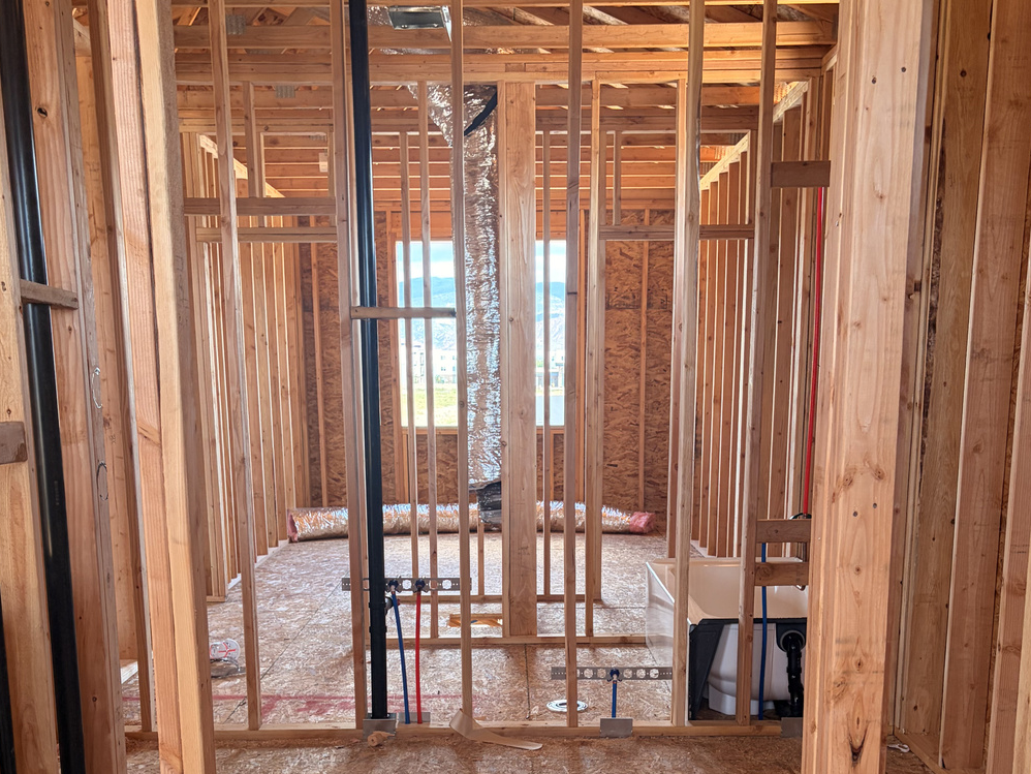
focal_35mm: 40
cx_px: 507
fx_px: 1192
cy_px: 628
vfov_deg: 34.8
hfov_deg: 46.8
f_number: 1.6
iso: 125
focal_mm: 5.96
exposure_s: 1/144
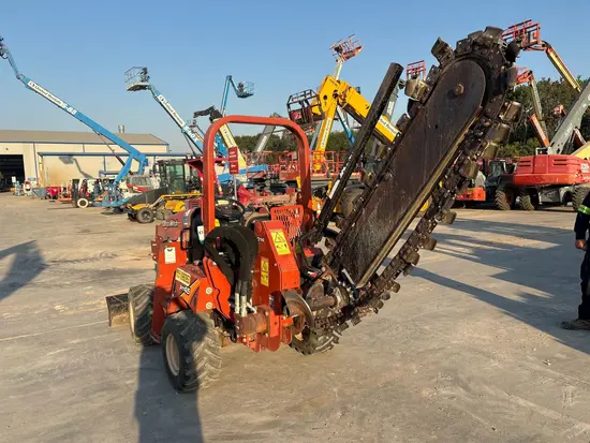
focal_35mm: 26
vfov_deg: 53.1
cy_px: 222
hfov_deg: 67.3
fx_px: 443
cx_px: 295
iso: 50
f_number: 1.6
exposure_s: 1/1845
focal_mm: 5.96
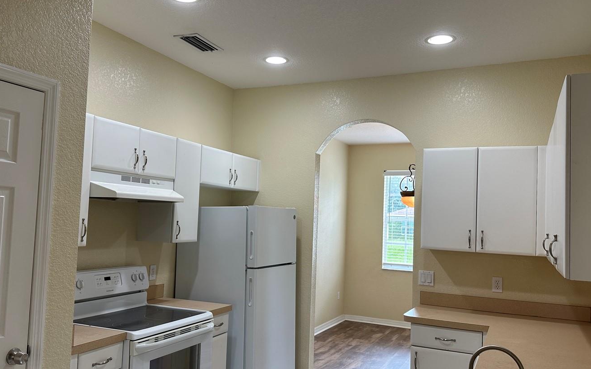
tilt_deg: +4.5
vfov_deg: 40.6
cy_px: 195
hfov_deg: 61.2
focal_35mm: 31
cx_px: 286
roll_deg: -1.4
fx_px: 499
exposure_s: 1/120
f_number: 1.78
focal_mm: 6.86
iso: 100
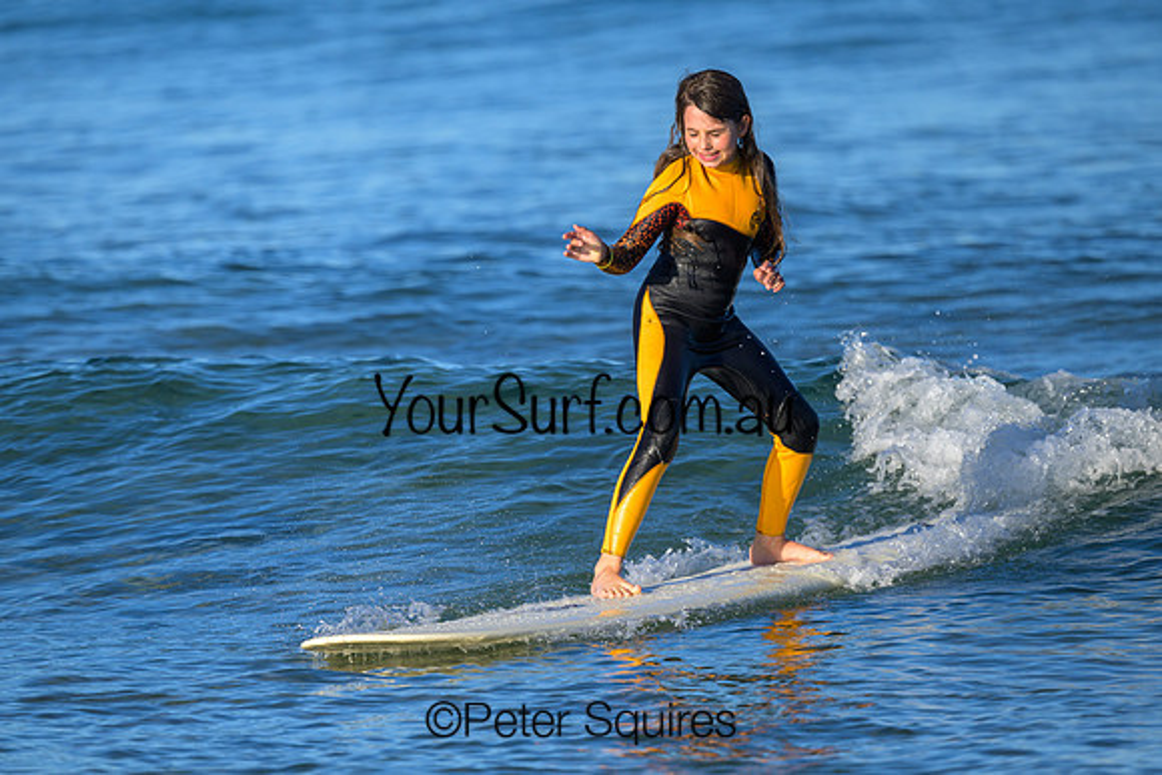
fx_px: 25827
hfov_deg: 2.6
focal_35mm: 800
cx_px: 581
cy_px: 388
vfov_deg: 1.7
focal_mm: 800
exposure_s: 1/1000
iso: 220
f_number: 6.3
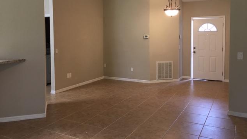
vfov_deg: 36.3
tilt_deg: -2.2
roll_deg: +1.3
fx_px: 210
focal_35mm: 32
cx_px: 125
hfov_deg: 61.0
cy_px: 49
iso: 50
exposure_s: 1/15
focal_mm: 4.15
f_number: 2.2
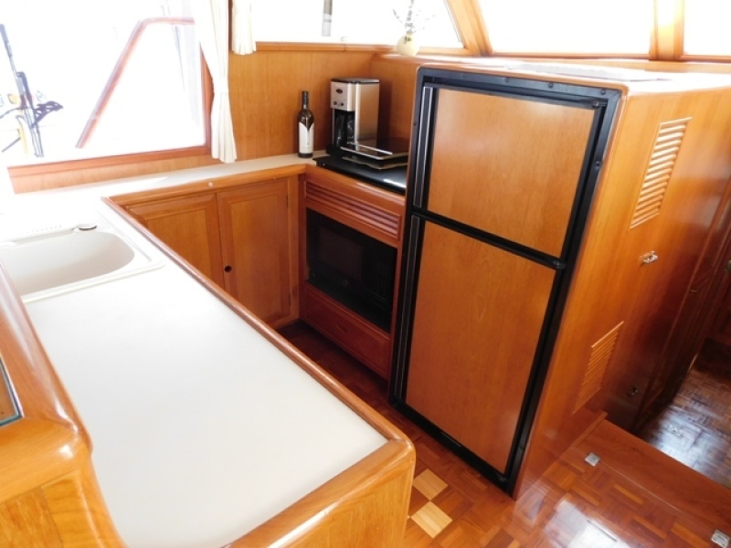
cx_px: 366
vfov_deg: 58.9
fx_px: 486
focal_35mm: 23
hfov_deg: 73.9
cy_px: 274
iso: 320
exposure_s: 1/30
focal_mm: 4
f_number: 3
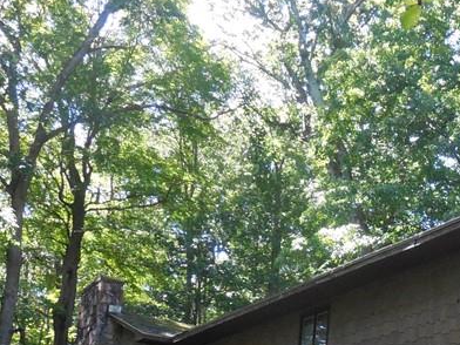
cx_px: 487
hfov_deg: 26.6
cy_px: 437
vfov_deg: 20.0
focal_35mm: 68
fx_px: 904
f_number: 3.5
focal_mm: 4.6
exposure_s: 1/250
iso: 450
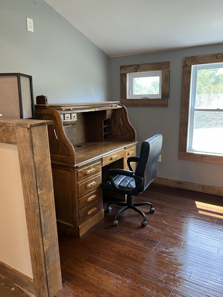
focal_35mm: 27
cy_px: 148
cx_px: 114
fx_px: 232
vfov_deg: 65.3
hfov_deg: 51.3
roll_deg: +2.2
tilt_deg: -12.5
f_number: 1.6
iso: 100
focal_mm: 5.1
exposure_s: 1/60
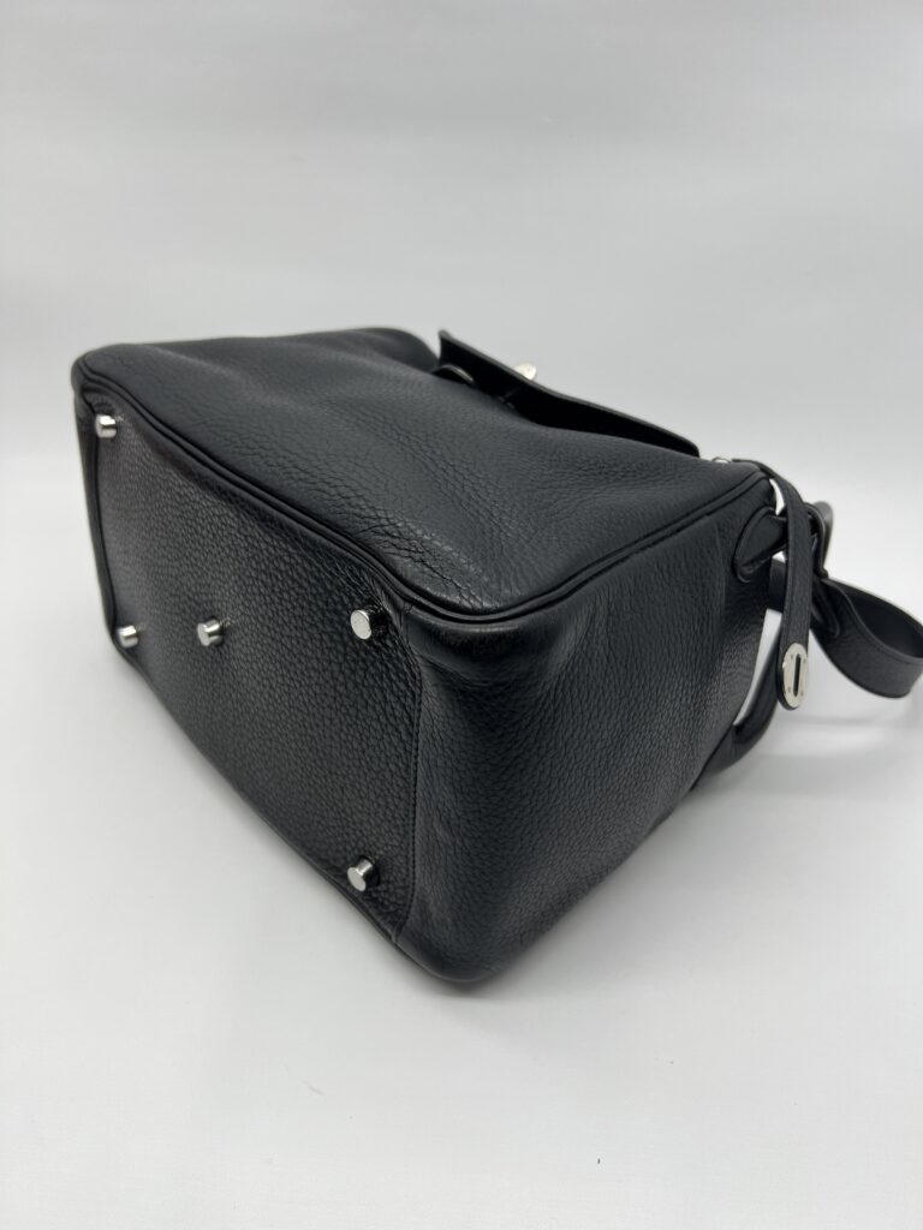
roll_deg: -0.8
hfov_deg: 53.1
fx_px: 924
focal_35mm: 26
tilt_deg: -31.3
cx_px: 462
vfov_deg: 67.3
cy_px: 615
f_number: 1.5
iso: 40
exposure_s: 1/174
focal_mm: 5.7
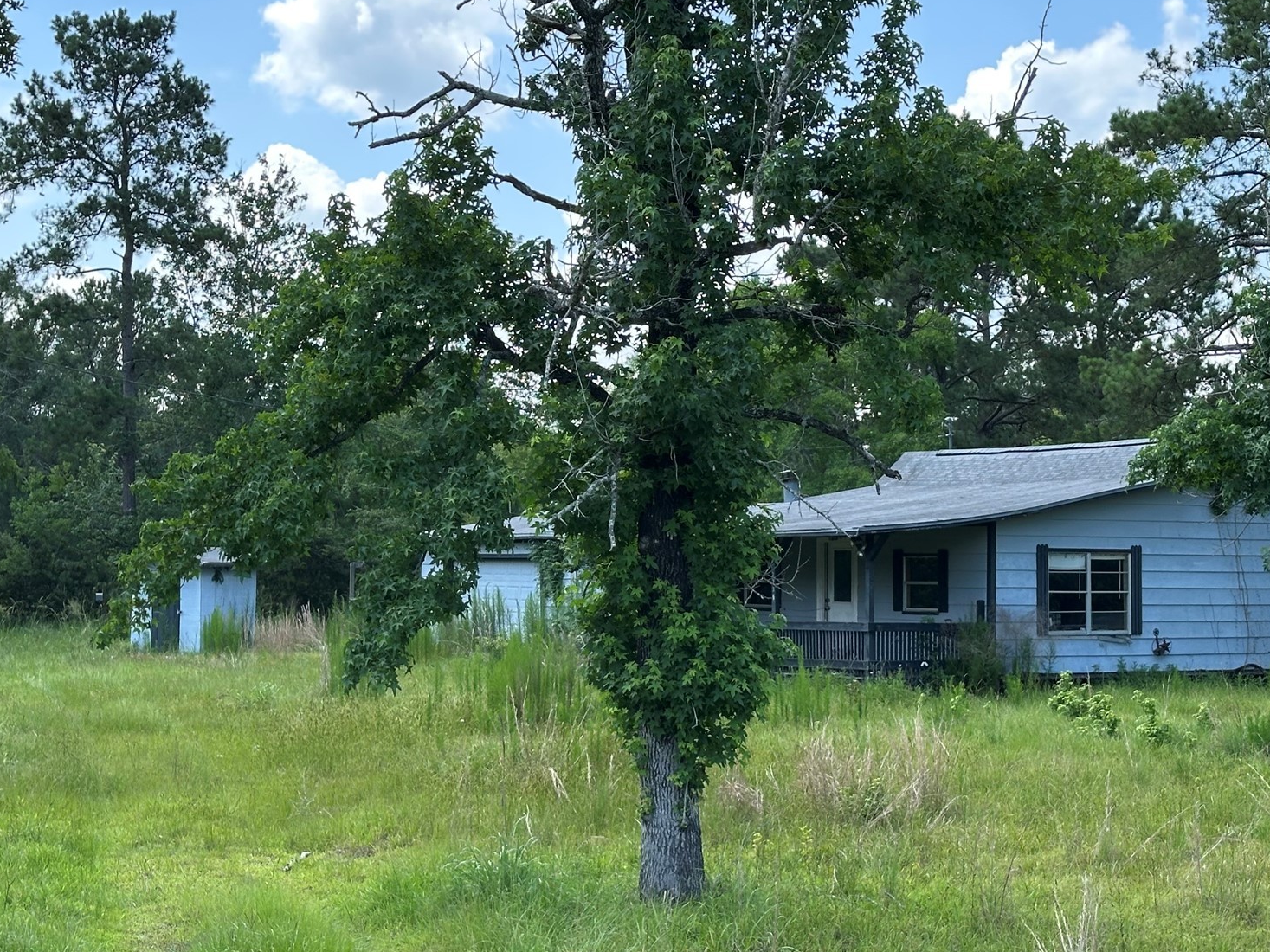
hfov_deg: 29.0
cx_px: 577
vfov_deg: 21.9
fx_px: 2458
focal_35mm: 67
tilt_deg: +0.6
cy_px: 527
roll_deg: +0.8
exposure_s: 1/836
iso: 64
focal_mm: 6.86
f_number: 1.78
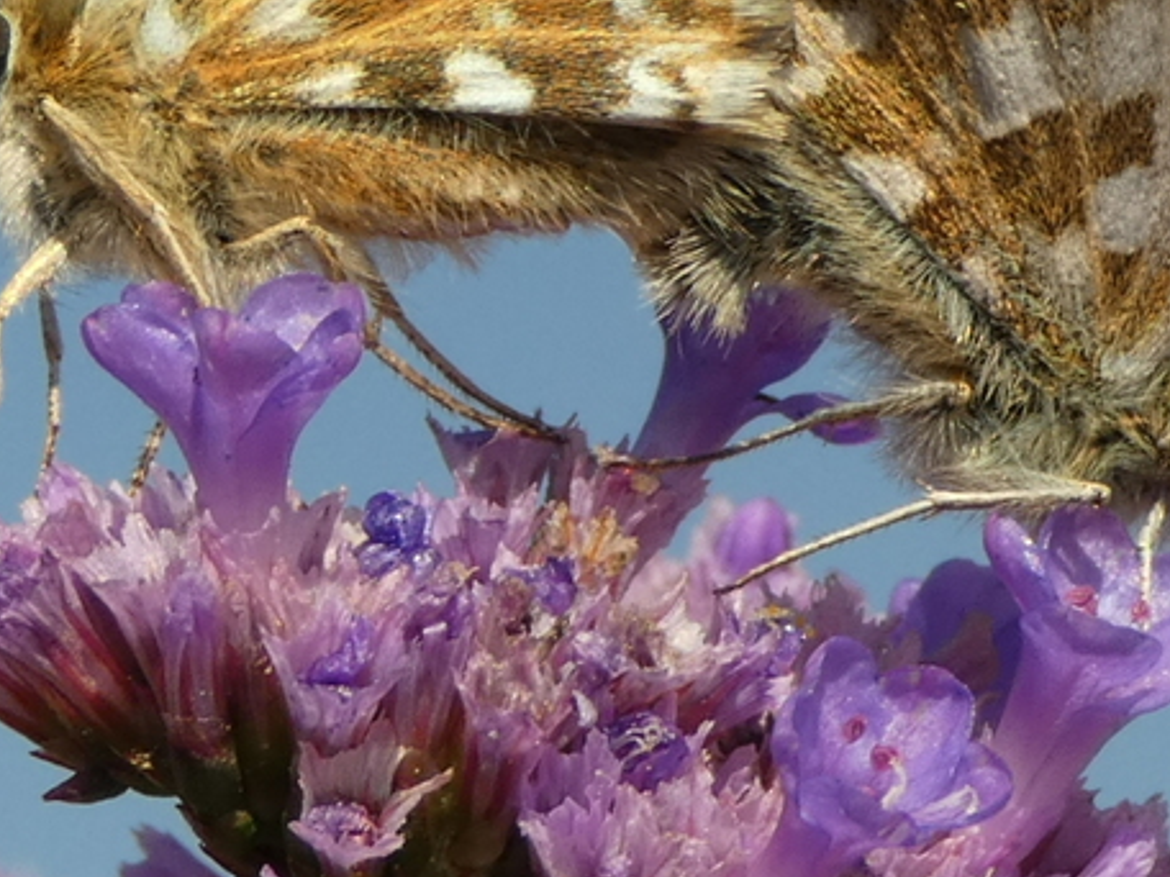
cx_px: 589
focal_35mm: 200
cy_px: 215
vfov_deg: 7.4
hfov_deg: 9.9
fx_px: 6760
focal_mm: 19.2
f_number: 4.9
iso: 80
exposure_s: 1/250
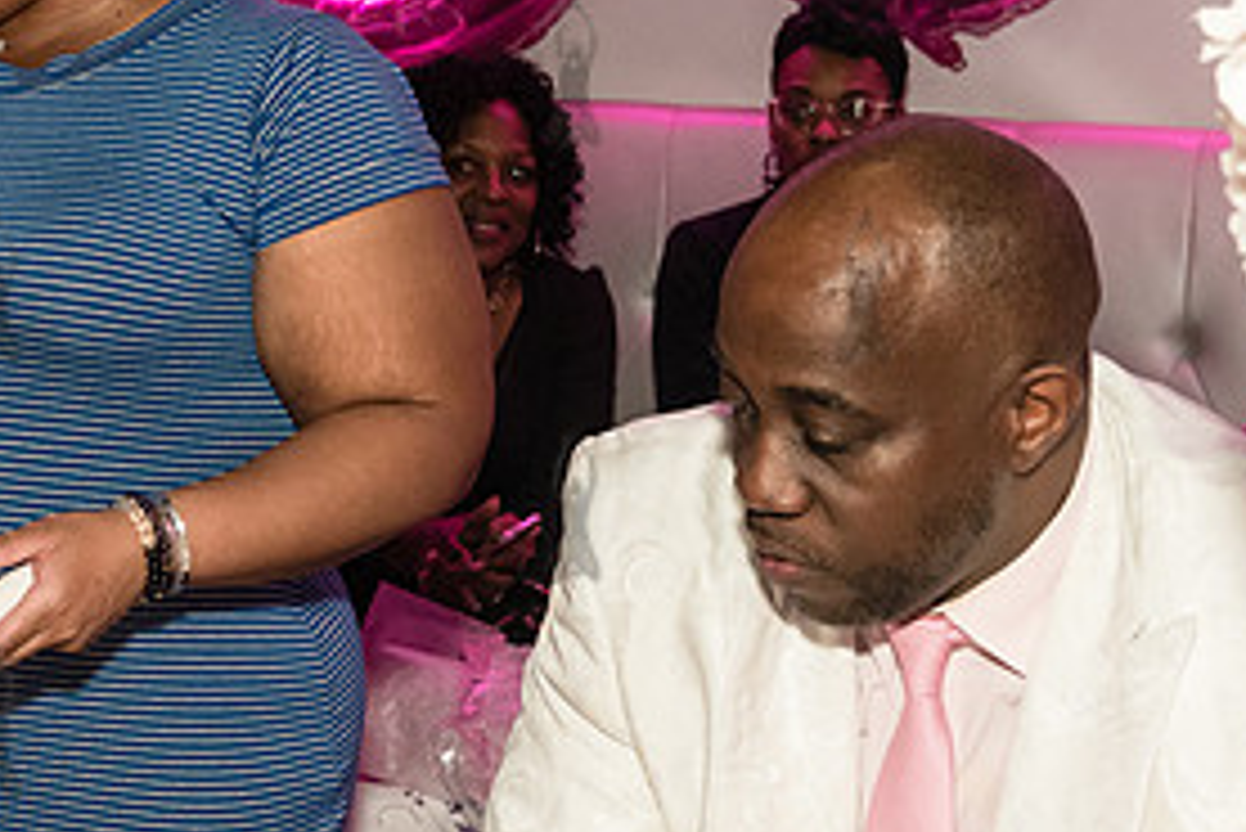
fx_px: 3186
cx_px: -9
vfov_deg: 14.9
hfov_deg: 21.3
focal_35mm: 92
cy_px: 286
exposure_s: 1/200
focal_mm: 44
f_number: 4.5
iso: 4000
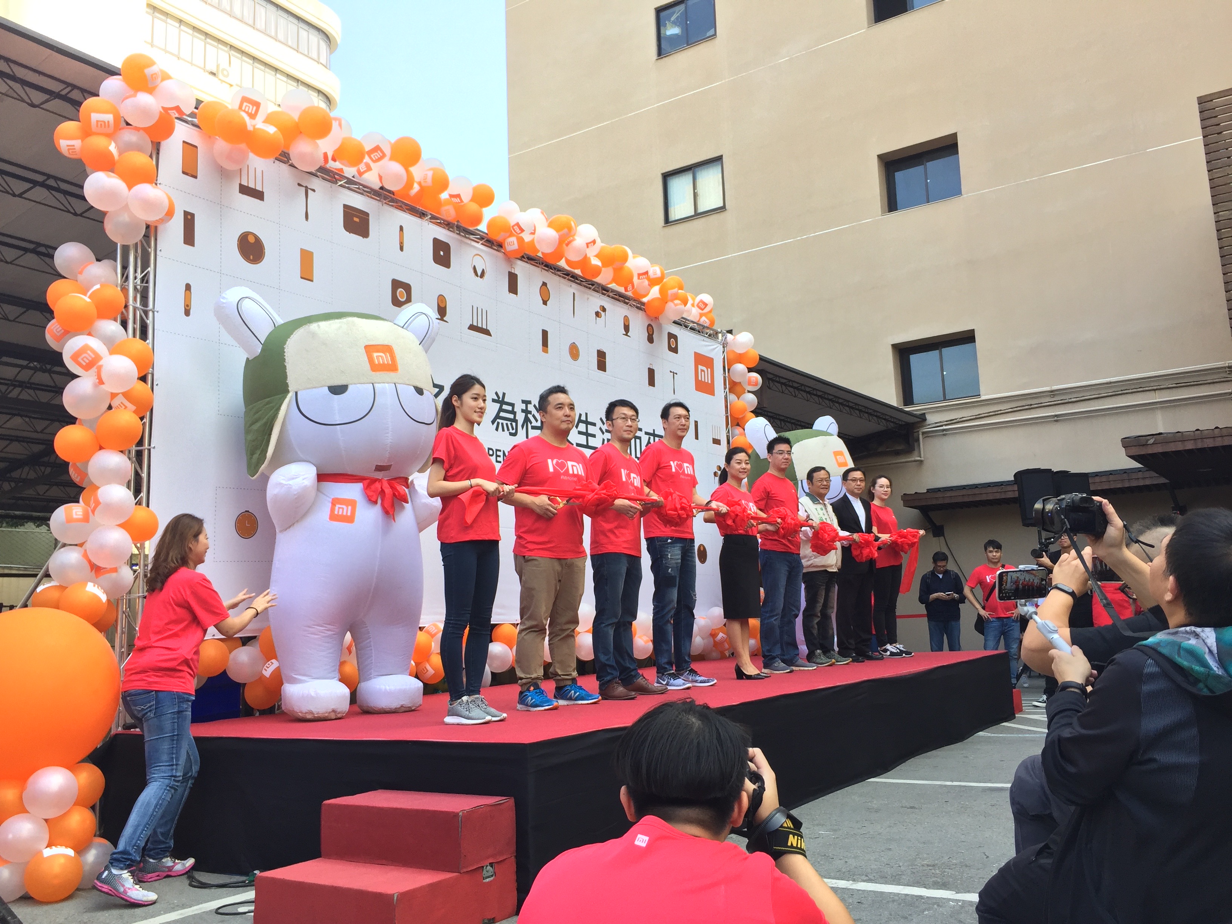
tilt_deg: +9.3
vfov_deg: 48.2
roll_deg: -0.8
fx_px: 1032
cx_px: 616
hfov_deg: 61.7
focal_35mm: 29
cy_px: 462
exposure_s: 1/229
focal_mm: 4.15
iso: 32
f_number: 2.2
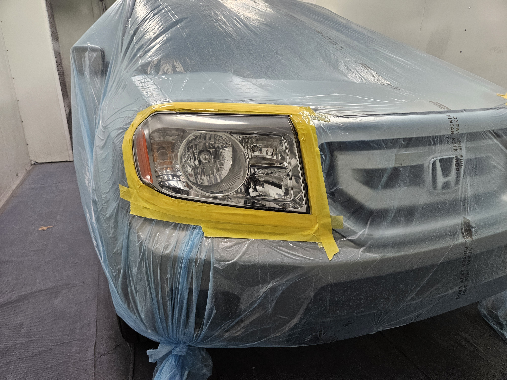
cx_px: 254
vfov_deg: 58.9
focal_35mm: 23
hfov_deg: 73.9
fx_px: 337
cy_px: 190
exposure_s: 1/120
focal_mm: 5.4
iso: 200
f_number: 1.8
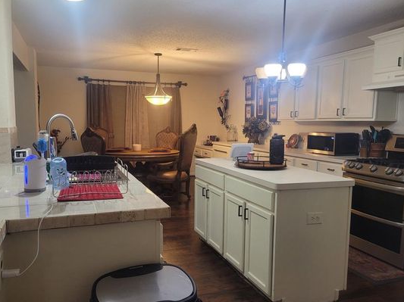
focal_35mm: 29
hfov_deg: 61.6
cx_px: 185
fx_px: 338
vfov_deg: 48.2
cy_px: 156
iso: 200
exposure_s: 1/40
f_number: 1.8
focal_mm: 5.4
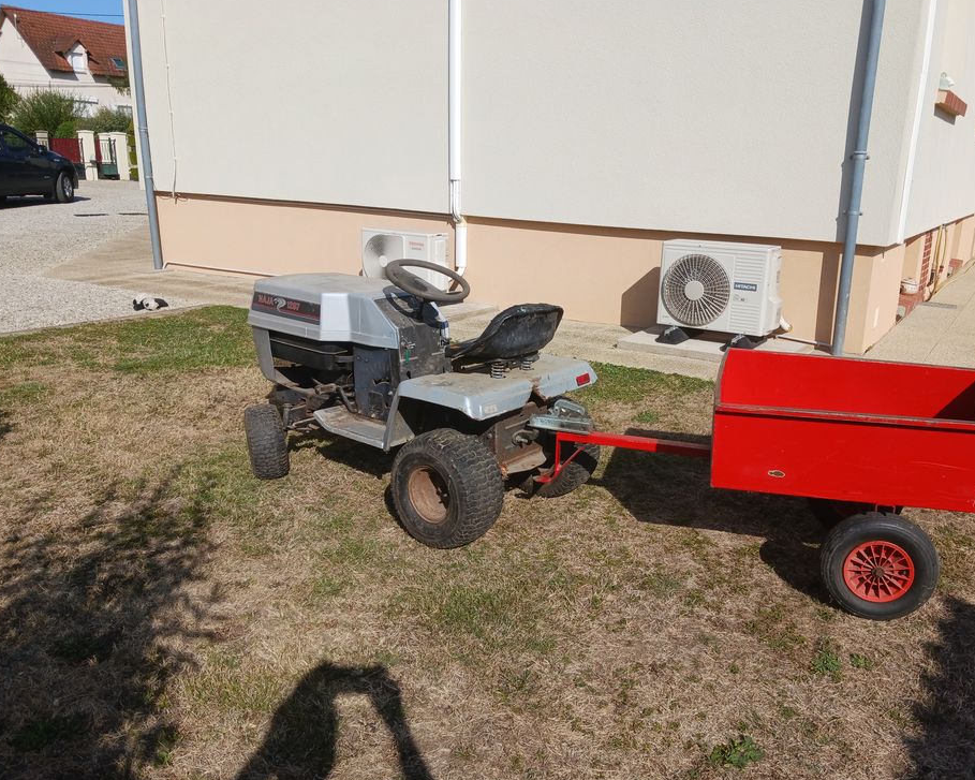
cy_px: 386
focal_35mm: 29
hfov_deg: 60.4
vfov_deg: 50.0
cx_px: 523
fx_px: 837
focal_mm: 4
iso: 20
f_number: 1.8
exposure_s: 1/395
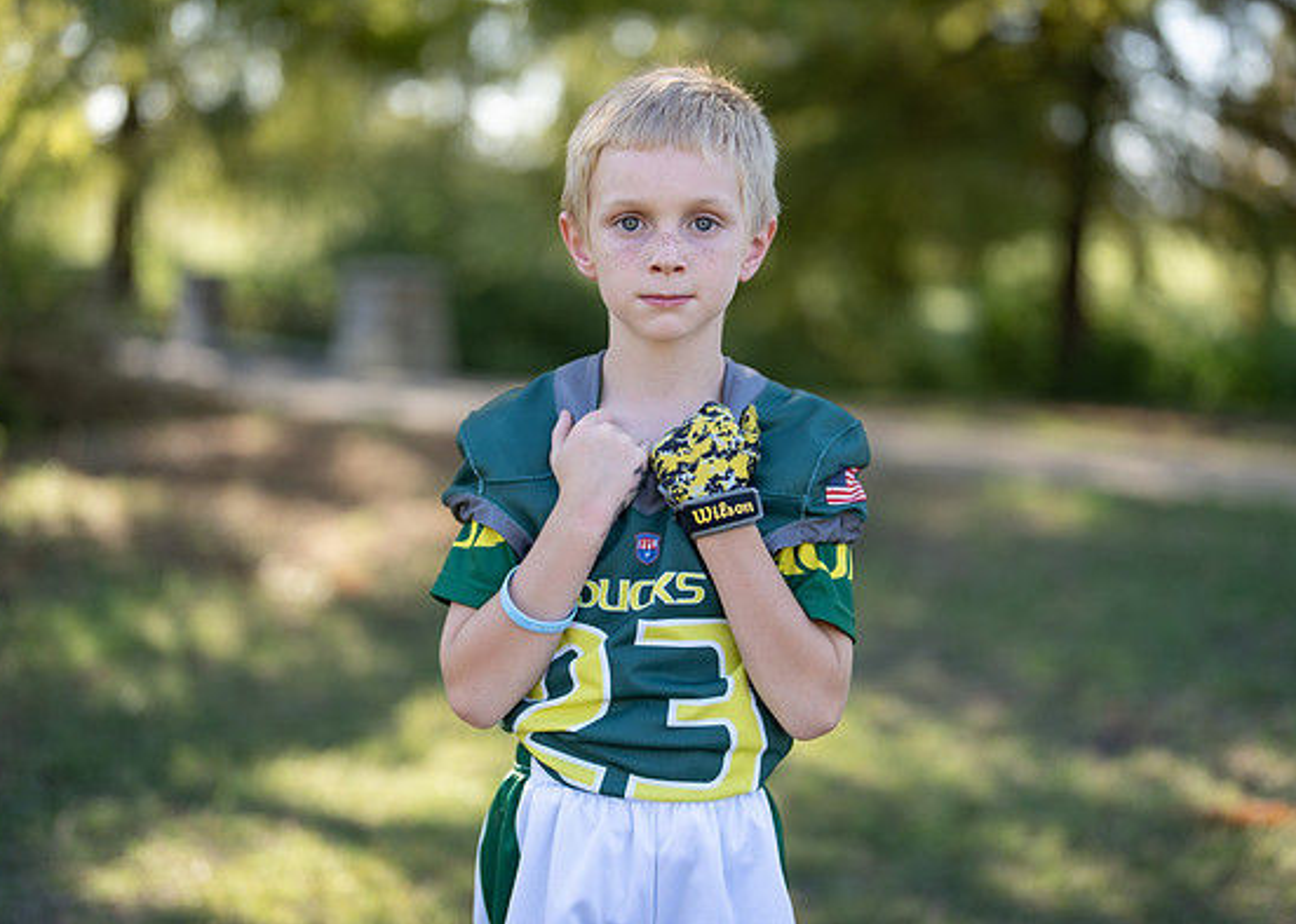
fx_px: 2024
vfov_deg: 25.7
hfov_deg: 35.5
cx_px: 664
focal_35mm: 55
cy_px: 455
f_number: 1.2
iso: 100
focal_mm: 50
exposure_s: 1/1250
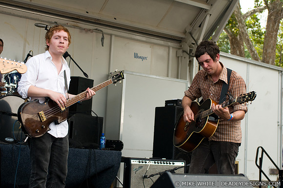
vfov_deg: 20.6
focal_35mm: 66
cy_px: 94
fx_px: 518
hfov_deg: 30.6
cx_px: 142
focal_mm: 44
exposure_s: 1/640
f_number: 4
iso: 320
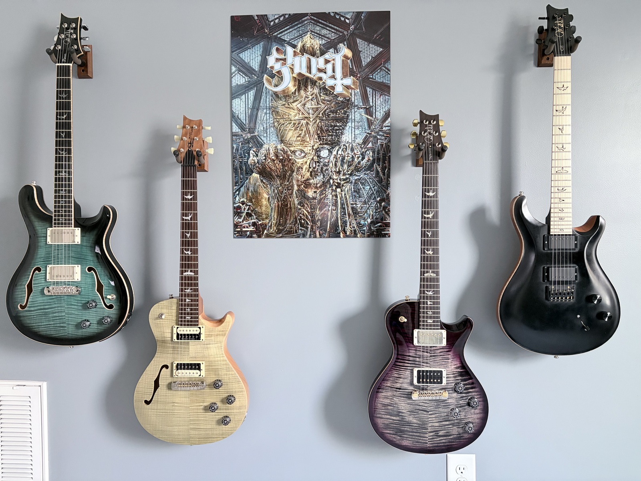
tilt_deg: -1.1
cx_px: 320
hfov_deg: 67.3
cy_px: 240
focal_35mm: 26
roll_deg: +1.1
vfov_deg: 53.1
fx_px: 481
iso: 400
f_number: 1.6
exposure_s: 1/60
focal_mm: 5.96
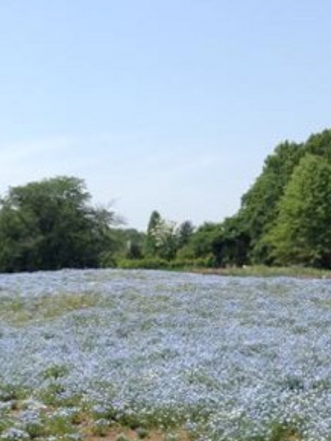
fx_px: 868
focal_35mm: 68
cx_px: 79
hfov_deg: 21.4
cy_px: 303
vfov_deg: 28.3
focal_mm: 3.3
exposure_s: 1/999
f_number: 2.4
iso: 25
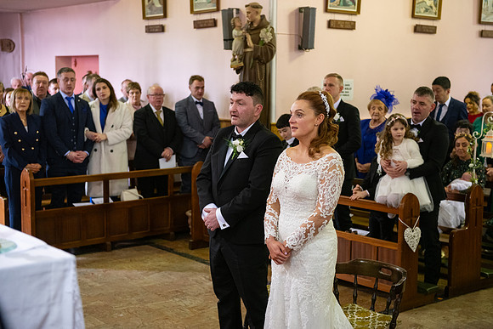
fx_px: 753
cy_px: 164
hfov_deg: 36.2
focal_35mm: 55
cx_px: 246
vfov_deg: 24.6
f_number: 3.5
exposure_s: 1/160
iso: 1250
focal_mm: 55
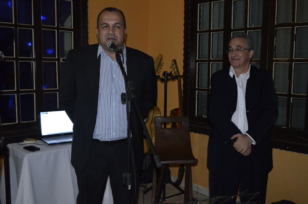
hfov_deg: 49.7
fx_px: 333
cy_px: 102
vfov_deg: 34.0
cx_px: 154
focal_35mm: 39
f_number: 4.2
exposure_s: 1/60
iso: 3200
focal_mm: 26
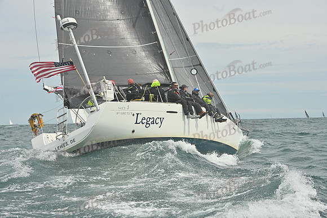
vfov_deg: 19.5
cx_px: 164
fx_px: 636
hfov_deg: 28.8
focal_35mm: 70
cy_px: 109
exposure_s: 1/1250
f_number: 10
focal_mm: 70
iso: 320
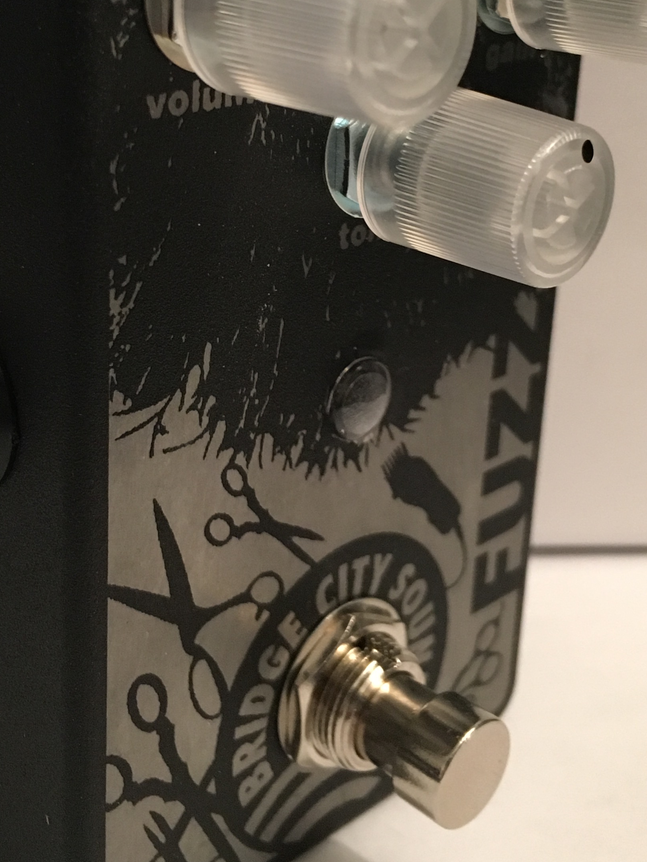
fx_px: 1346
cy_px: 226
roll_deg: -3.4
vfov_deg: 34.9
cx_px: 273
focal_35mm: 54
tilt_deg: -16.0
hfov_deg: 27.0
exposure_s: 1/17
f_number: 2.2
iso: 200
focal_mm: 4.15
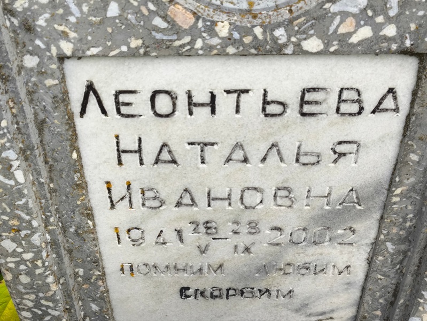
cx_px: 214
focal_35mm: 50
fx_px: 617
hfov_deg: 38.2
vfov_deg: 29.1
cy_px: 160
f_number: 1.7
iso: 64
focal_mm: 4.71
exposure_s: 1/120
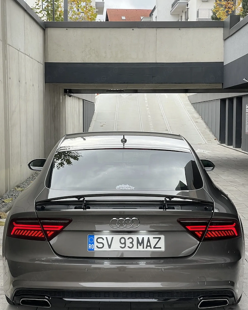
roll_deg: +0.2
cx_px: 124
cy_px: 164
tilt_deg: -4.7
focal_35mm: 67
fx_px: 615
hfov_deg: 22.8
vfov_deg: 28.3
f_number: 2.2
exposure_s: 1/99
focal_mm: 7.5
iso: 25
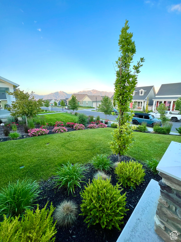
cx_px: 90
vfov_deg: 106.2
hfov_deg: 89.9
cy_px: 121
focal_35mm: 13
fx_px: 91
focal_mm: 1.57
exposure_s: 1/99
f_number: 1.8
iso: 32
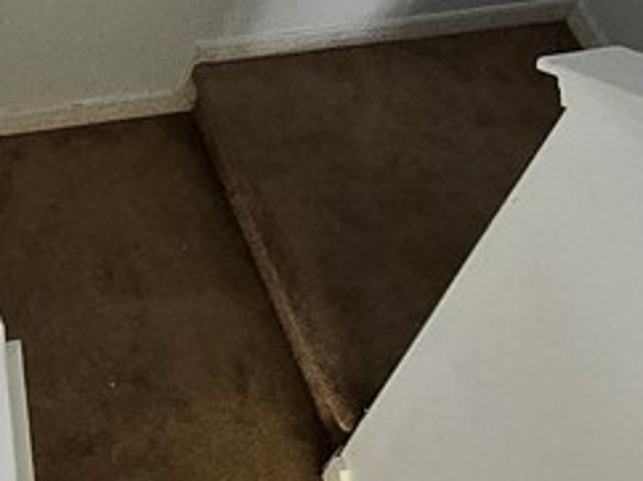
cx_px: 128
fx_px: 1596
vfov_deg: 16.5
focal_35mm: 86
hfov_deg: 22.5
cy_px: -69
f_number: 2.2
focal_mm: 2.2
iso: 400
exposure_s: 1/60
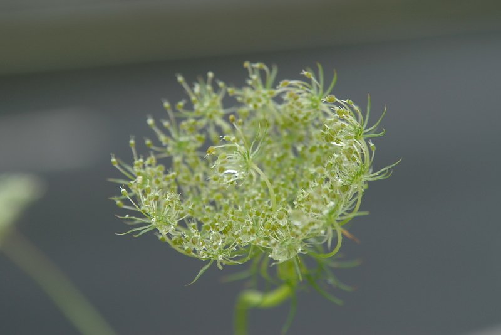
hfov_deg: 18.2
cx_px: 250
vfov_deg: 12.2
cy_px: 168
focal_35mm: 112
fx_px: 1566
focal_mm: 75
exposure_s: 1/250
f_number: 5
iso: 200
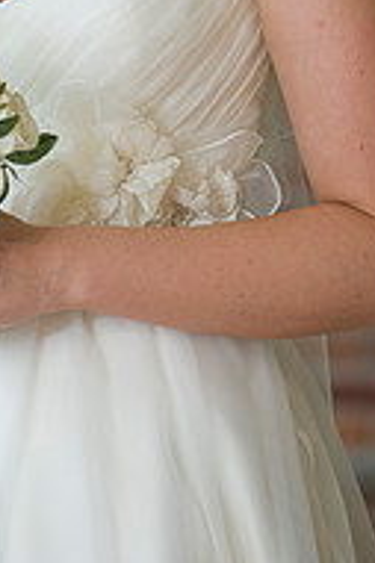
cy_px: -59
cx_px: 52
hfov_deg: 4.2
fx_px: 5150
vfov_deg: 6.2
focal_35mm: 329
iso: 500
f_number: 3.5
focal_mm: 140
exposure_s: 1/250
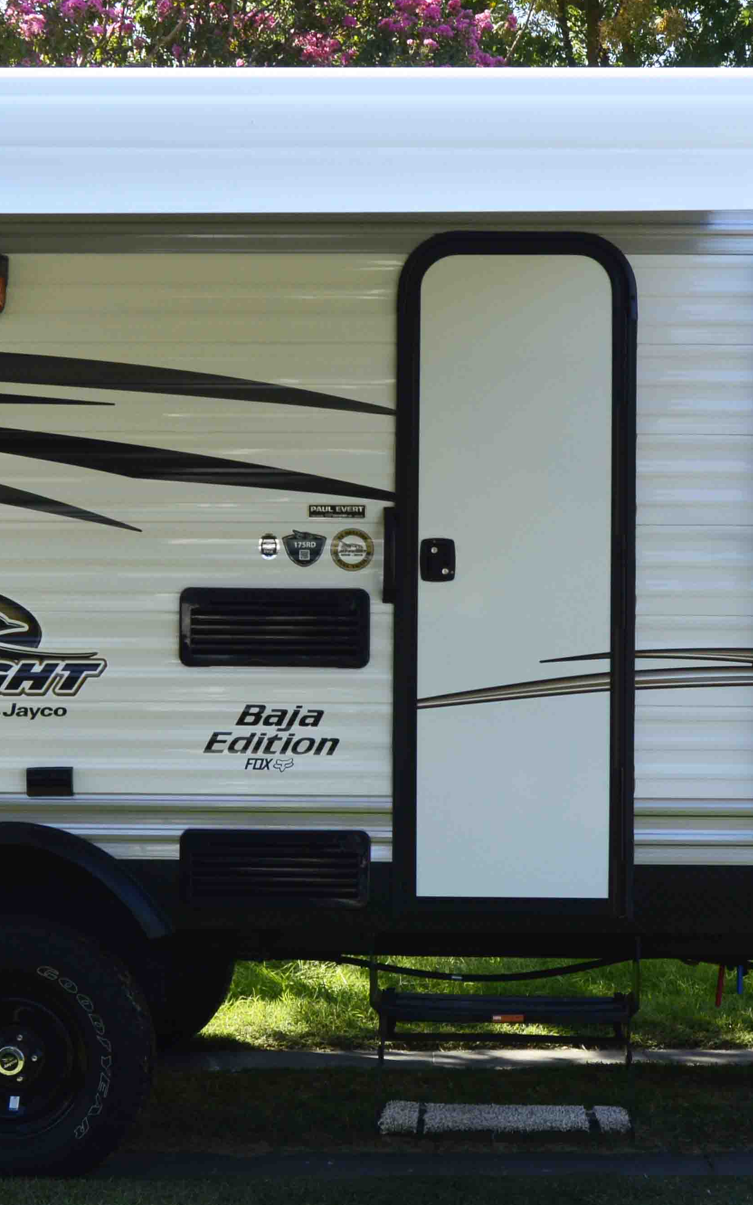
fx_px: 2266
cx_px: 389
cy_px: 553
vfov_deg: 29.8
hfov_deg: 18.9
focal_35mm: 69
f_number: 5.6
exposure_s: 1/200
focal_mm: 20
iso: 200
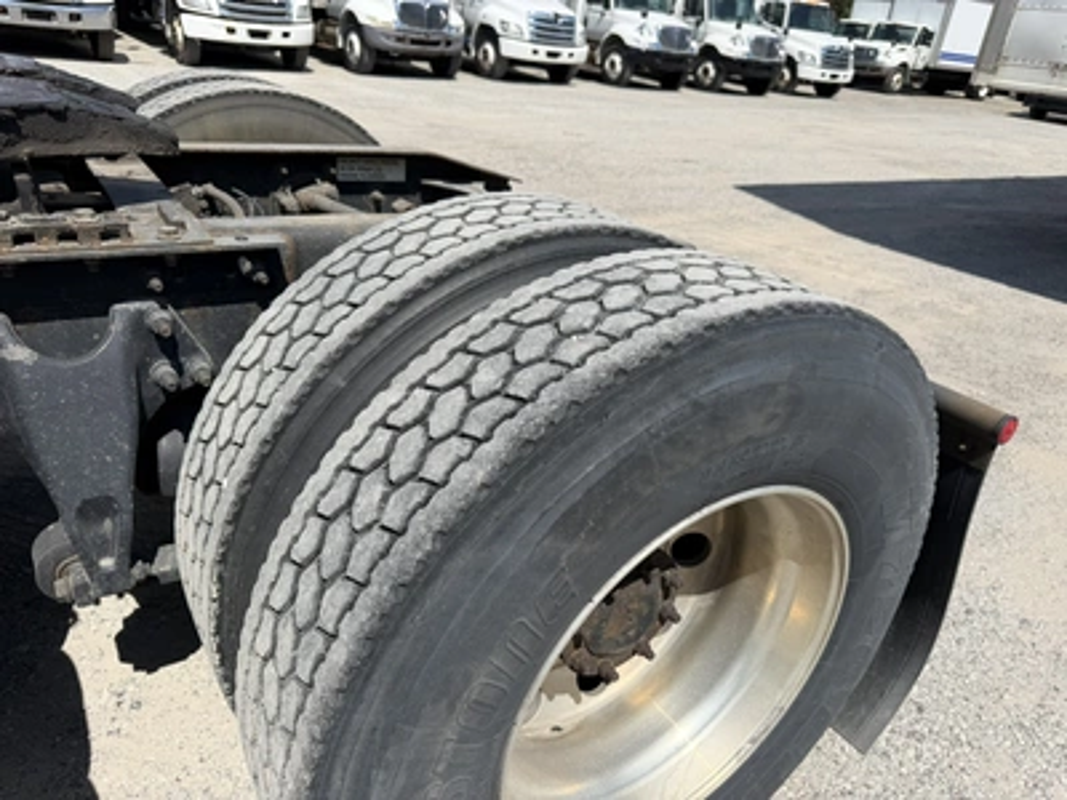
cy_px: 400
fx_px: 740
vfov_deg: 56.8
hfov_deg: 71.6
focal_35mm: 24
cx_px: 534
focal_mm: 6.76
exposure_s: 1/5714
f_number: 1.78
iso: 80
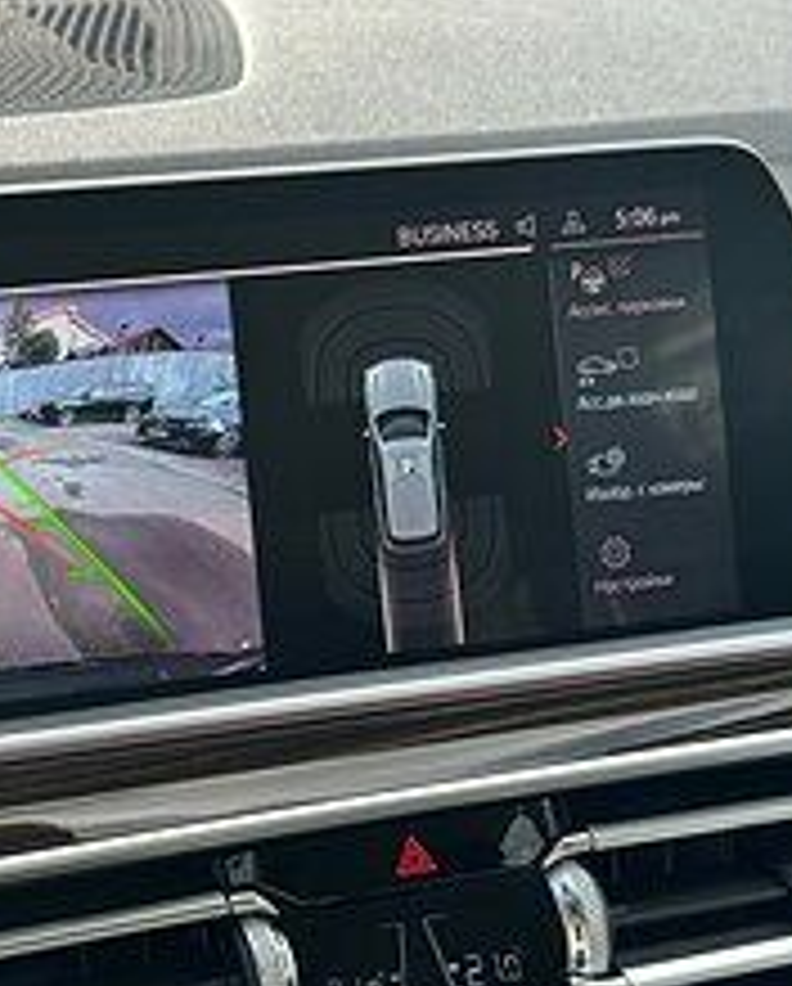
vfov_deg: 25.0
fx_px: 2221
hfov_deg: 19.8
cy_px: 484
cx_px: 76
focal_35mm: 76
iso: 50
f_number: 1.78
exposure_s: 1/152
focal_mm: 6.76
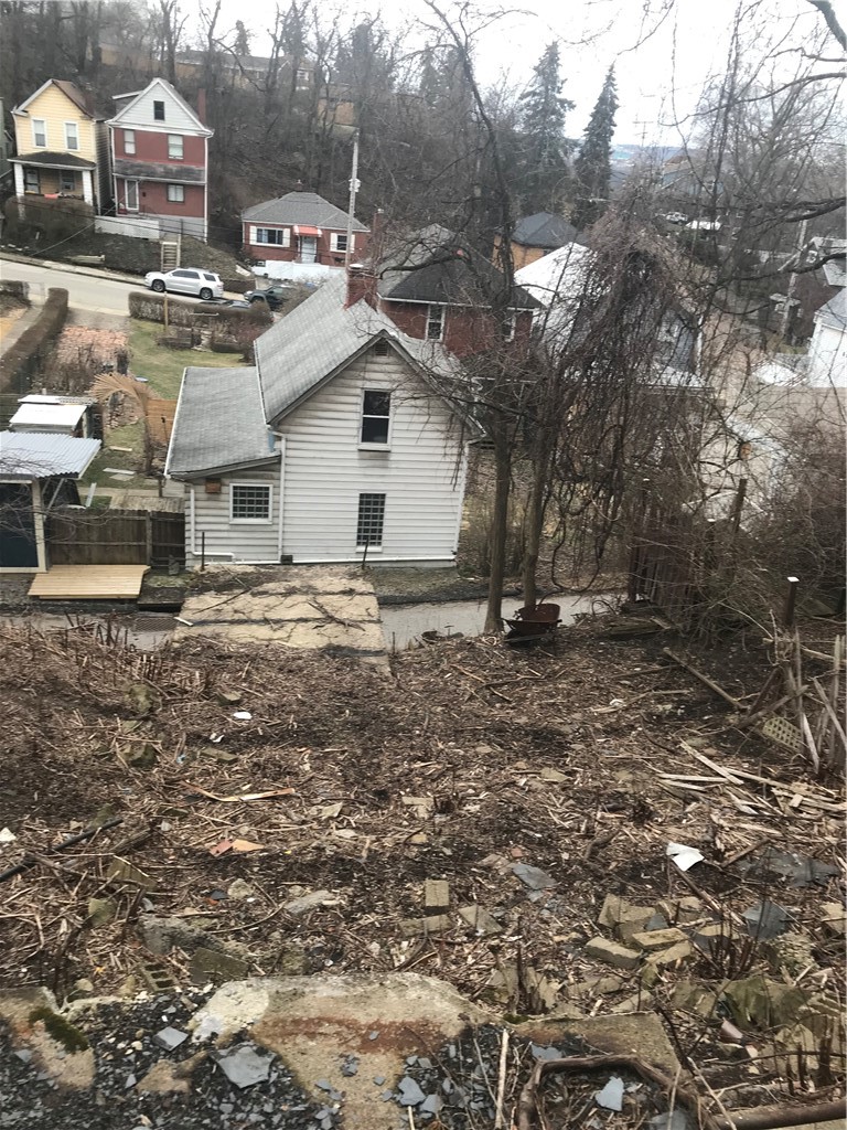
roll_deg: -4.5
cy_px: 565
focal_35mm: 28
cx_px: 424
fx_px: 913
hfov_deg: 49.7
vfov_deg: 63.4
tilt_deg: -24.6
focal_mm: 3.99
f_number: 1.8
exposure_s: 1/120
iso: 20
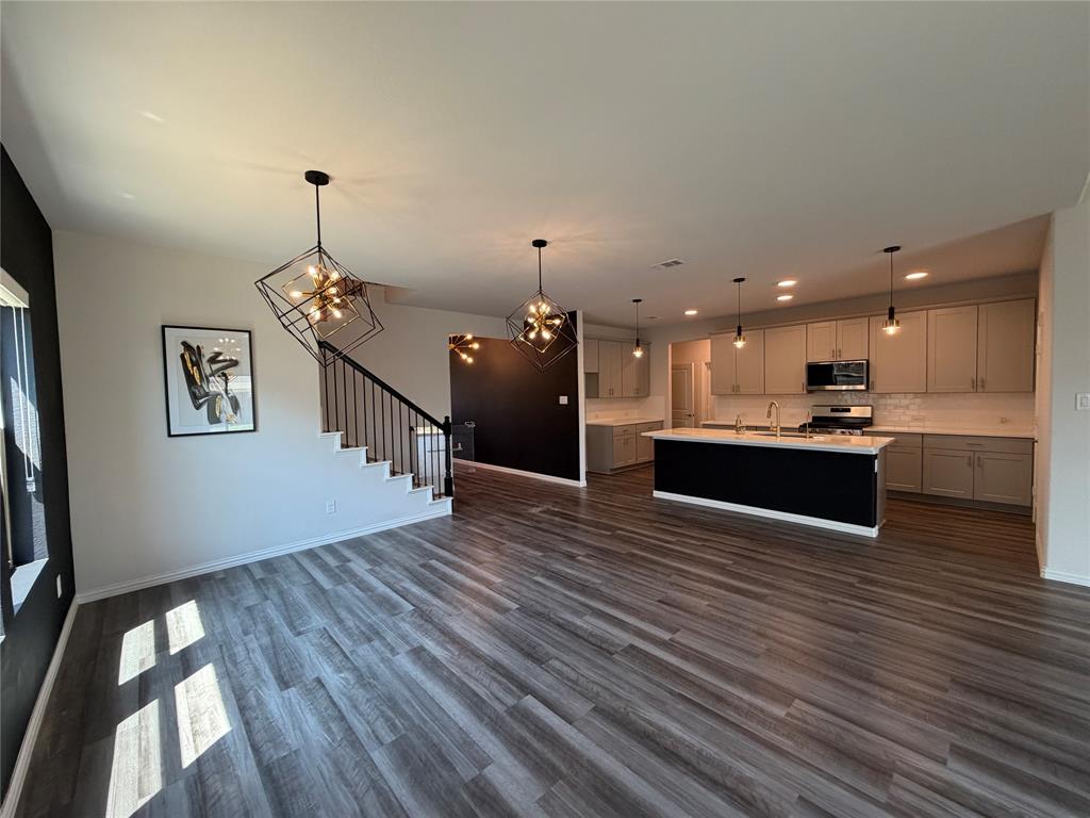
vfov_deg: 85.7
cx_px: 545
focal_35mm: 14
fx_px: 441
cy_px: 409
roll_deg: +2.0
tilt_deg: -1.6
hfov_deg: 102.1
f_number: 2.2
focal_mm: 2.22
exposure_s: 1/120
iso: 250
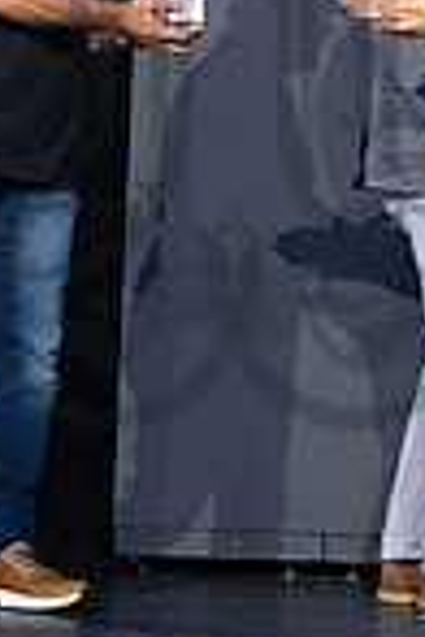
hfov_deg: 9.0
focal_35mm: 153
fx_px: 2709
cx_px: 234
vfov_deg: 13.3
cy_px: 13
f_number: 4.5
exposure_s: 1/125
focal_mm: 50
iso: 1600
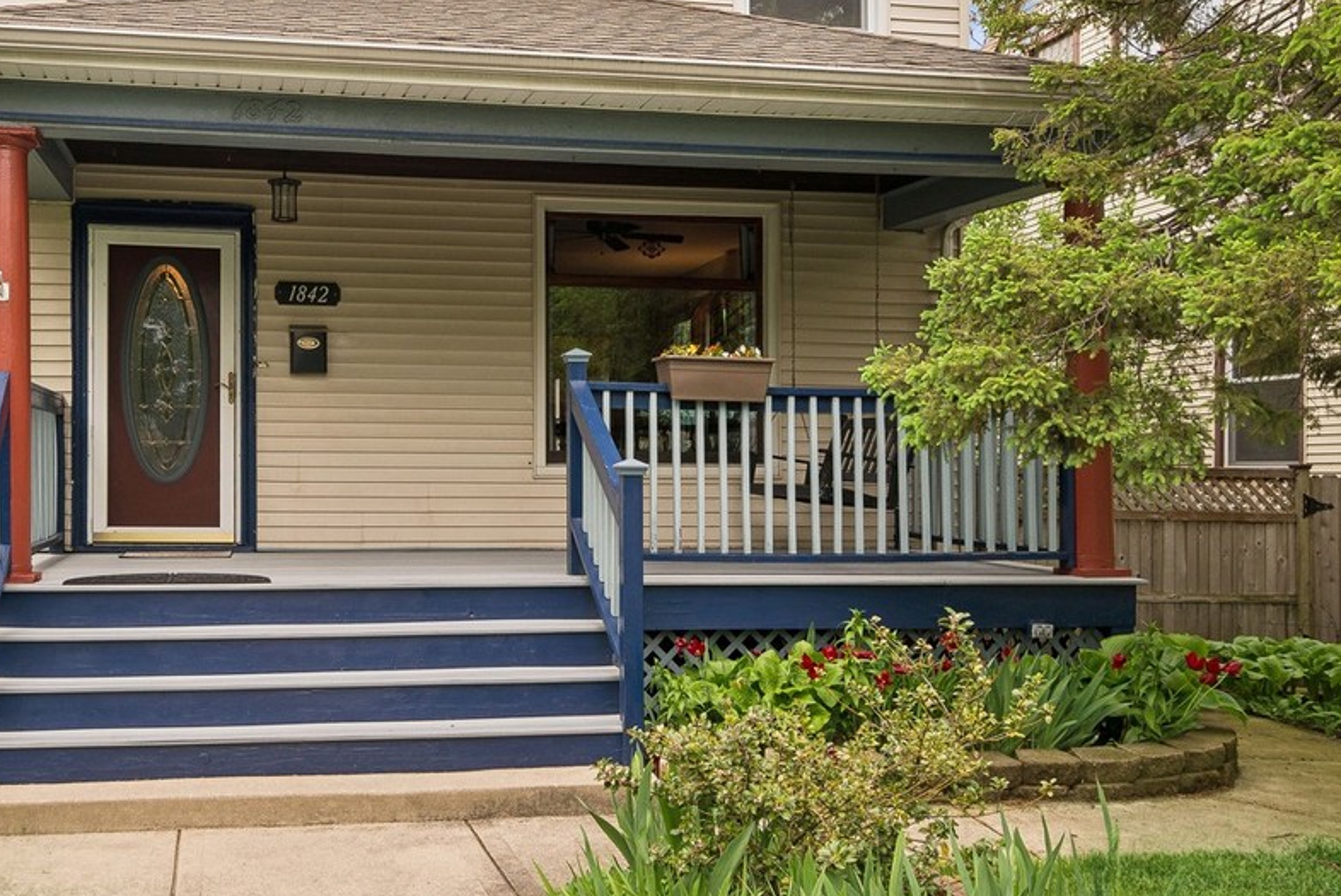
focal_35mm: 35
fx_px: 1304
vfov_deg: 36.9
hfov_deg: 53.6
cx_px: 482
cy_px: 212
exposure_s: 1/80
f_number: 8
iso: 200
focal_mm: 17
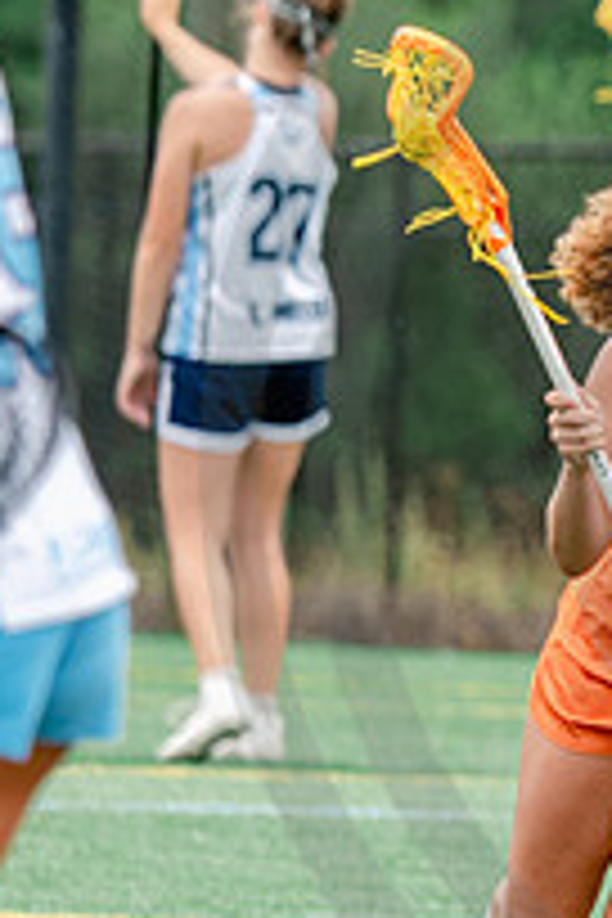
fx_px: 32306
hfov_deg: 1.1
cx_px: 1606
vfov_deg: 1.6
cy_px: 494
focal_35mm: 1267
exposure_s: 1/640
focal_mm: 200
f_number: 3.2
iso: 250
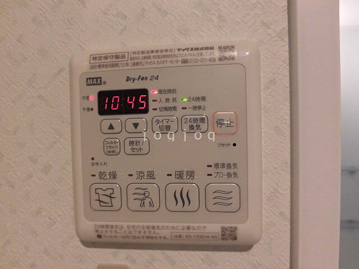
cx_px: 180
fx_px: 249
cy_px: 134
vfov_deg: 56.8
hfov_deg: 71.6
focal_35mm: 24
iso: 250
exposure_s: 1/40
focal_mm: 4.3
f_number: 3.1
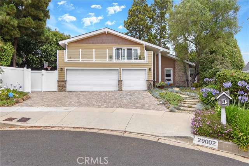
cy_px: 83
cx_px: 124
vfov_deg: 59.5
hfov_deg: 81.2
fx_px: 145
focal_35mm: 21
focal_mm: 14
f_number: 13
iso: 250
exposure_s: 1/200
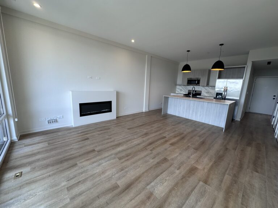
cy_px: 104
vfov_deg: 85.7
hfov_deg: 102.1
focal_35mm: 14
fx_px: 112
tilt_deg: -9.9
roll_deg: -2.5
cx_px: 139
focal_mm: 2.22
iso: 64
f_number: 2.2
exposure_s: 1/120
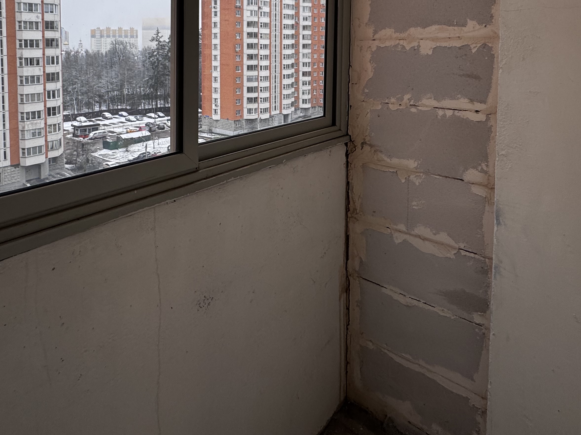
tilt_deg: -3.9
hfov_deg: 71.6
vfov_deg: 51.7
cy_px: 64
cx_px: 284
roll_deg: -0.8
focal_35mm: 24
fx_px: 403
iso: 40
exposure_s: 1/168
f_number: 2.2
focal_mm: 2.22
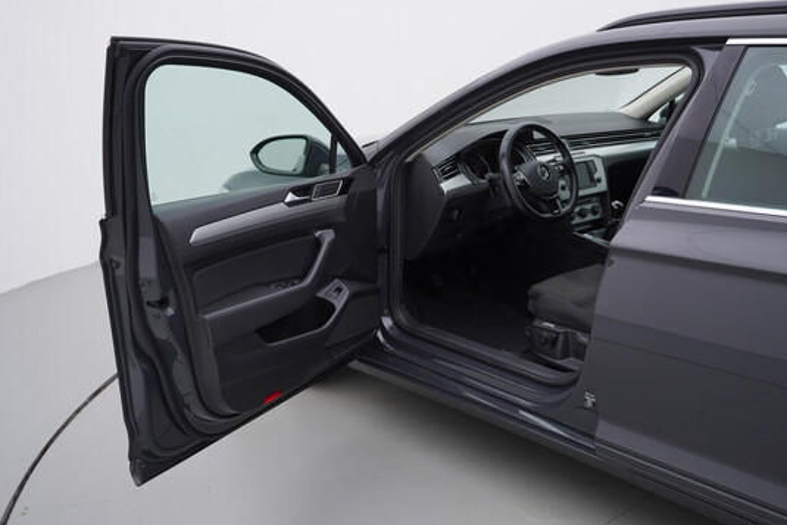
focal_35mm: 37
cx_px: 400
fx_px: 809
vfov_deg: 36.0
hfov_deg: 51.9
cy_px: 257
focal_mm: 24
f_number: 4
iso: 125
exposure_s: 1/80
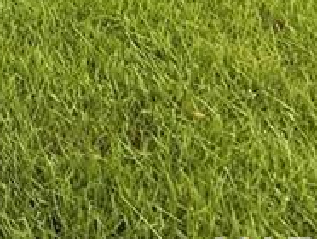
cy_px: -364
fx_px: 706
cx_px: -489
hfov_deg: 14.1
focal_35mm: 77
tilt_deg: -4.0
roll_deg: -1.3
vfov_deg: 13.2
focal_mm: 2.22
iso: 40
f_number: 2.2
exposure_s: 1/99
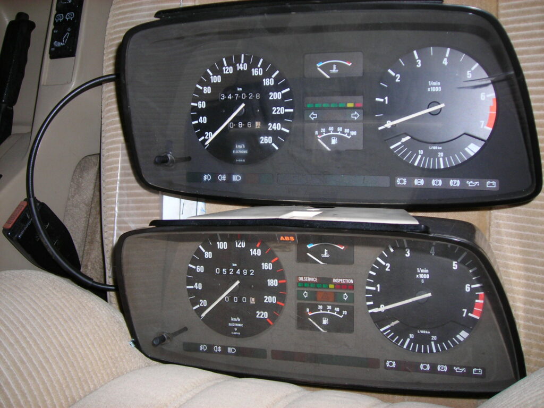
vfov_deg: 37.7
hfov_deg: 49.0
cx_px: 272
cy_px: 204
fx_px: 597
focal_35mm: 38
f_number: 3.2
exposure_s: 1/60.1
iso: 50
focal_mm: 6.3
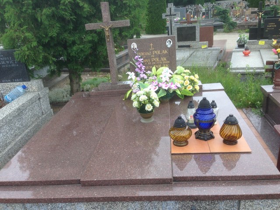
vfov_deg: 42.9
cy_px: 105
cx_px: 140
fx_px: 267
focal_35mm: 33
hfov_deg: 55.4
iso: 50
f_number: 2.4
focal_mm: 4.12
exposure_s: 1/242
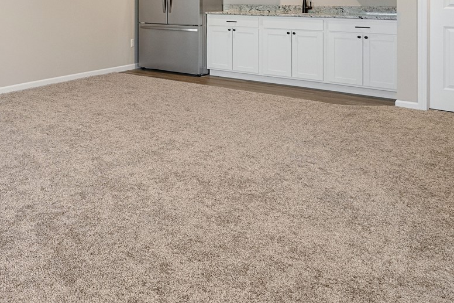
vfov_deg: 34.5
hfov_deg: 42.9
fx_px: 441
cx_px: -42
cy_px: 3
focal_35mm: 35
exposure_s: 1/3
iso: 800
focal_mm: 16
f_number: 9
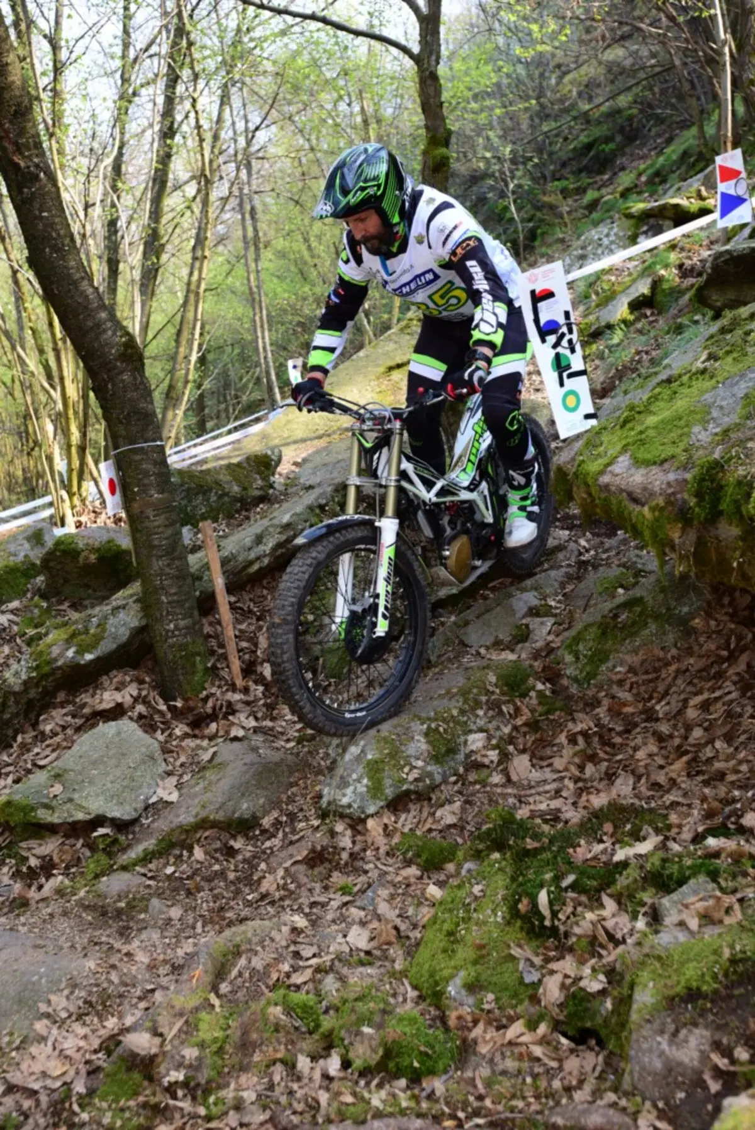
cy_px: 565
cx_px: 378
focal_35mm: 35
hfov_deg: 37.9
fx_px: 1099
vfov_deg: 54.4
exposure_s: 1/800
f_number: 4.5
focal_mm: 35
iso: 640
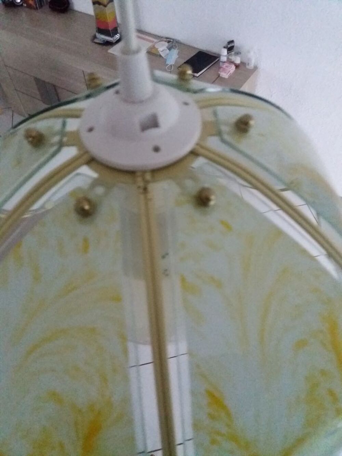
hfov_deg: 49.8
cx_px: 171
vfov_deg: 63.4
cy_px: 228
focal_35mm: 28
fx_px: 369
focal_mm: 3.7
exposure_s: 1/17
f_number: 1.9
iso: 1250
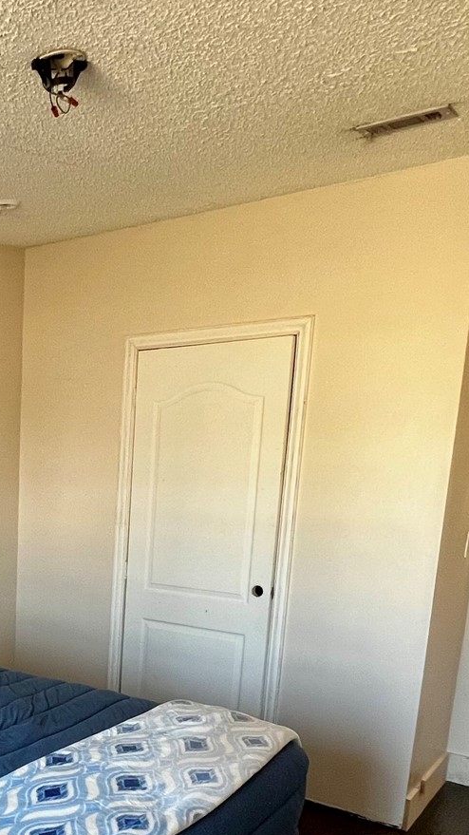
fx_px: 730
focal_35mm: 33
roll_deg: -0.4
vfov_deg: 56.7
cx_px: -30
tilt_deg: -10.7
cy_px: 619
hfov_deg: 32.0
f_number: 1.8
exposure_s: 1/99
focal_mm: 1.57
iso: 125
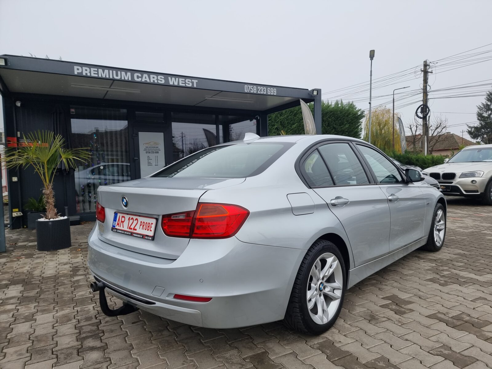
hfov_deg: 71.6
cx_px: 246
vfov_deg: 56.8
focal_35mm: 24
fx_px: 341
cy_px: 184
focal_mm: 6.7
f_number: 1.8
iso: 50
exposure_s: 1/100
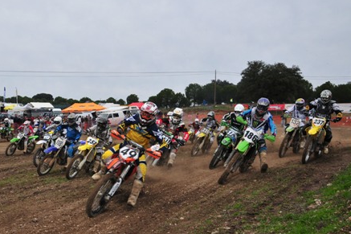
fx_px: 331
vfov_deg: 38.9
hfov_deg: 55.8
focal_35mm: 34
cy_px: 116
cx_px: 178
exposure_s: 1/400
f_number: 4.5
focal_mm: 22
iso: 400
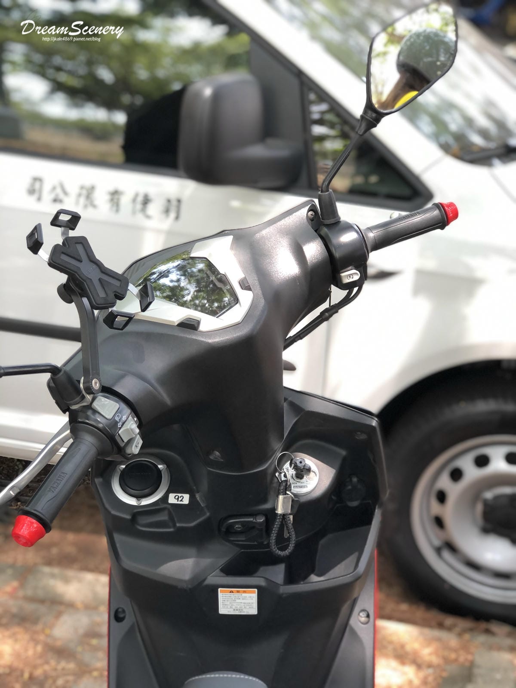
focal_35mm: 57
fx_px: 1133
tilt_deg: -22.5
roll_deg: -1.9
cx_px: 258
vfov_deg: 33.8
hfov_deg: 25.7
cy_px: 344
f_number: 2.8
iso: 32
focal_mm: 6.6
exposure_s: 1/30
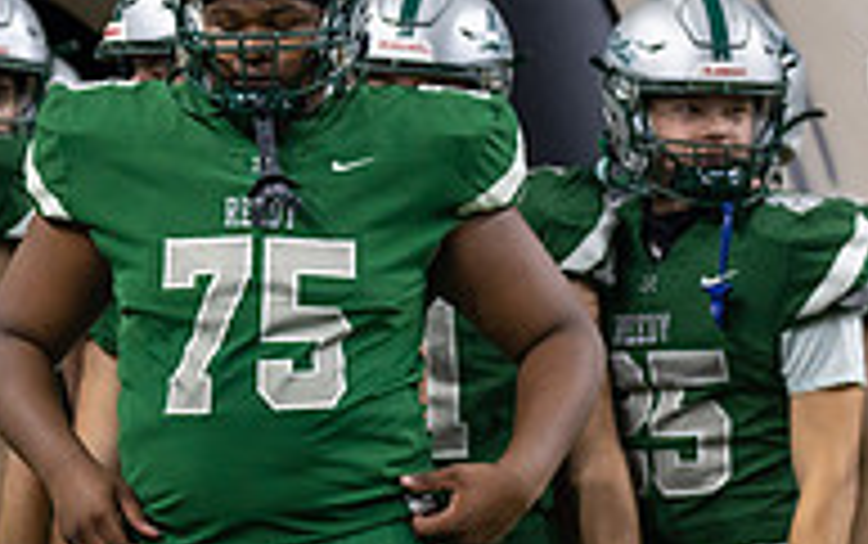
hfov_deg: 4.6
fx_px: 10654
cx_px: -265
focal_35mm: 450
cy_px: 423
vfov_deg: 2.9
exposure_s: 1/1000
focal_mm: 135
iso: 640
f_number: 1.8
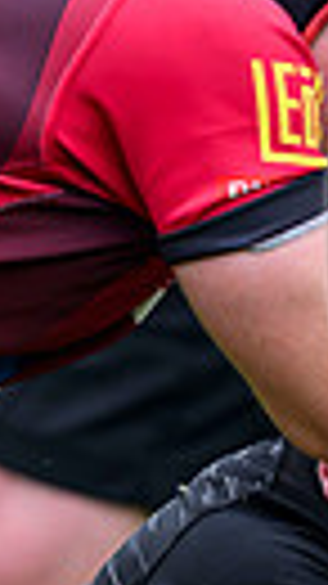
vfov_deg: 0.9
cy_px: 302
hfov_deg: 0.5
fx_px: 38581
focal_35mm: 2492
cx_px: 960
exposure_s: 1/1600
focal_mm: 400
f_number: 3.5
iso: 500
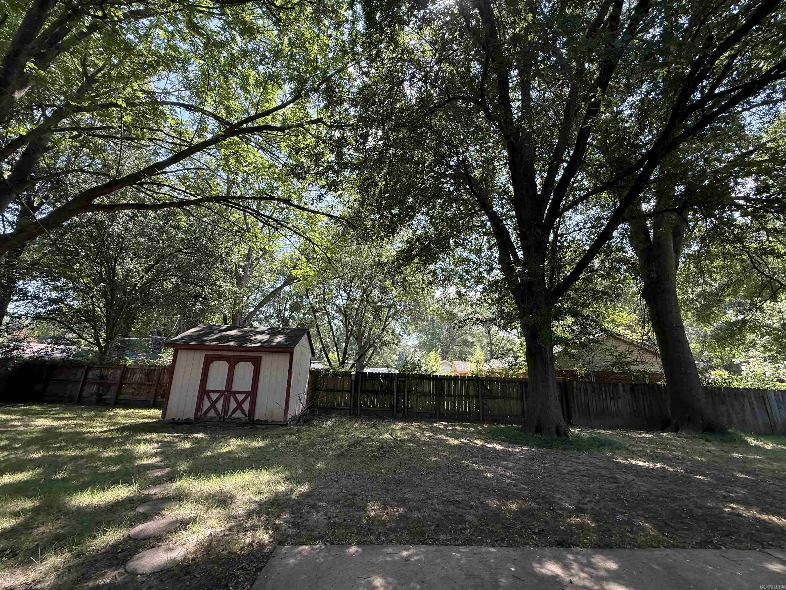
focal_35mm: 14
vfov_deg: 85.7
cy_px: 295
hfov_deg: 102.1
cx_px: 393
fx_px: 318
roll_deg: -1.6
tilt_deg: +14.5
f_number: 2.2
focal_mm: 2.22
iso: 64
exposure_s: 1/241
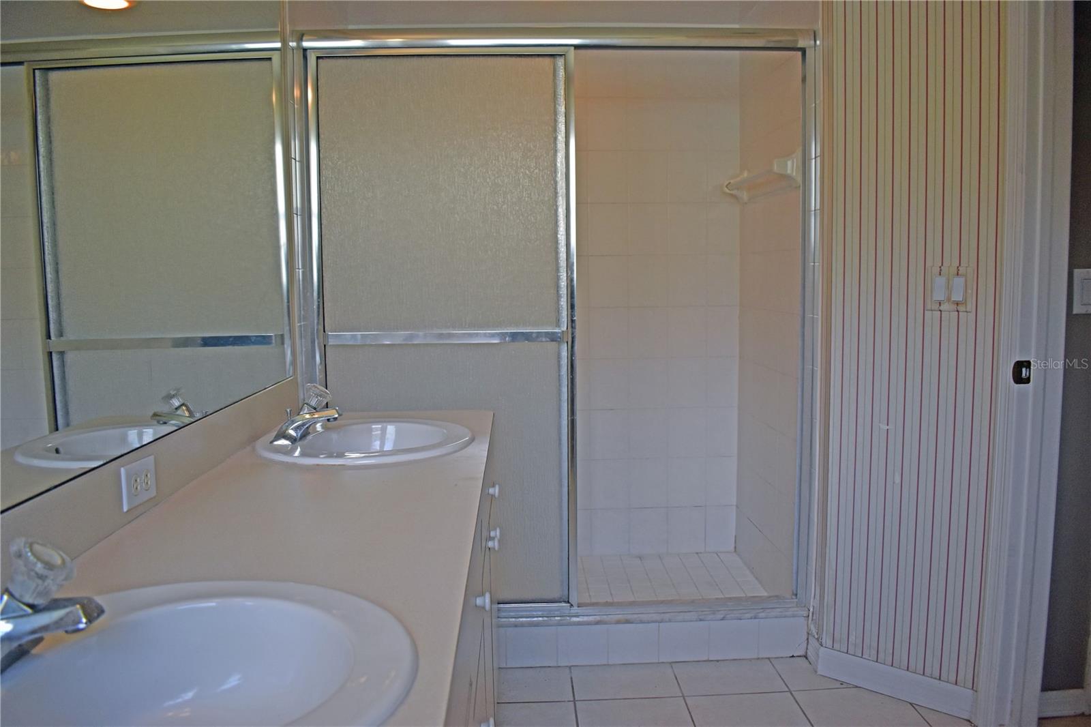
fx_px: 818
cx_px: 546
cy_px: 364
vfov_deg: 47.9
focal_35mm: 27
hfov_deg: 67.4
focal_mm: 18
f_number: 3.5
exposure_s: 1/250
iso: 720
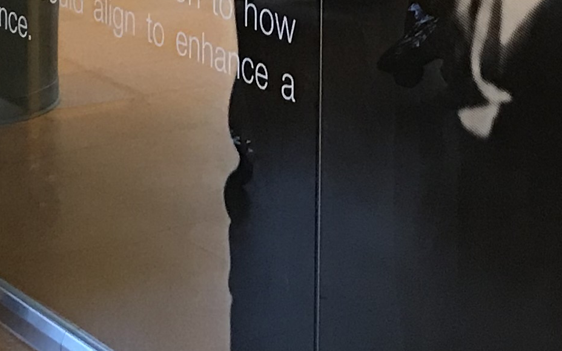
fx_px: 1976
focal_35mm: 129
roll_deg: -0.3
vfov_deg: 9.8
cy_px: -220
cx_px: 241
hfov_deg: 16.2
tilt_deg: -5.9
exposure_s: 1/15
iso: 64
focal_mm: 3.99
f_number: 1.8
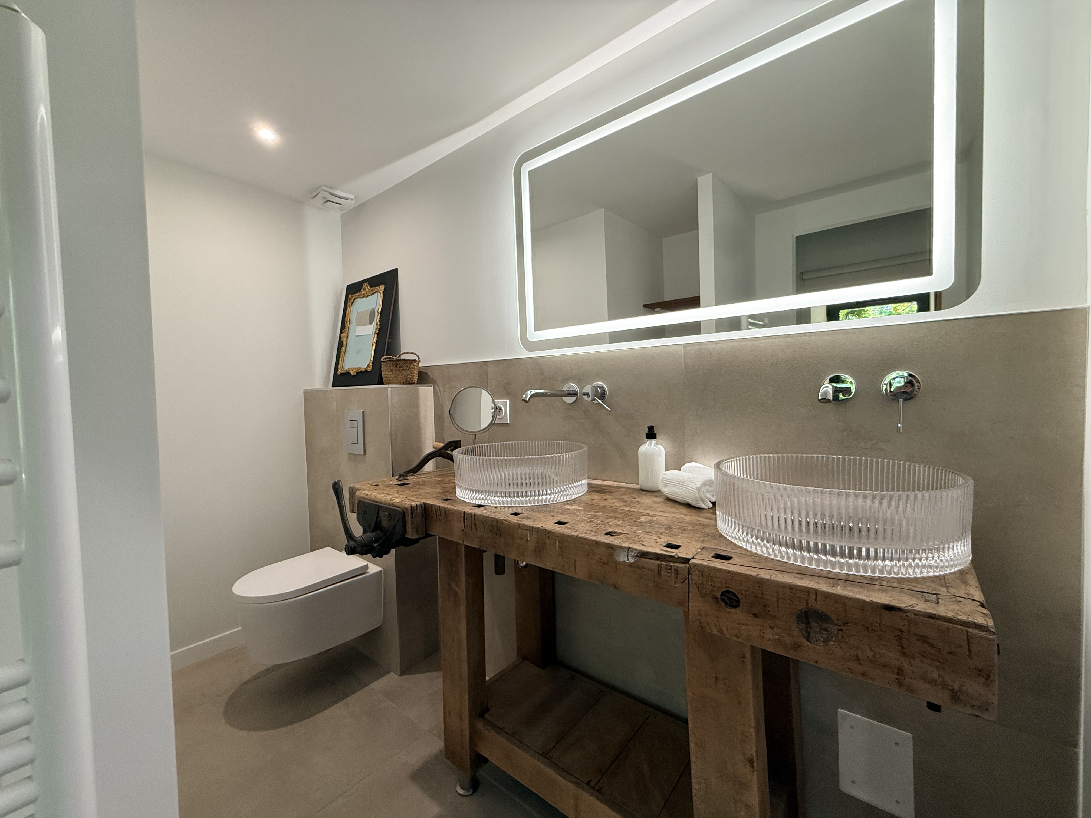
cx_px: 546
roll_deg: +1.3
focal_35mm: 14
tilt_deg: -1.5
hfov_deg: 102.1
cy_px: 409
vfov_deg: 85.7
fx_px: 441
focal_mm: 2.22
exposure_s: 1/100
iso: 250
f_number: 2.2
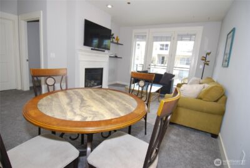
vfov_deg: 67.6
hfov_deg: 89.9
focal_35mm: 18
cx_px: 125
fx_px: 125
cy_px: 84
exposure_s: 1/60
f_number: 4
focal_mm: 12
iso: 200
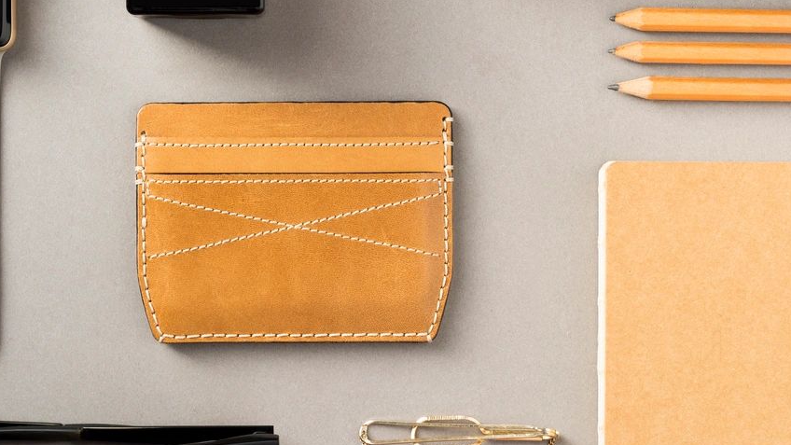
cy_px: 132
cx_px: 410
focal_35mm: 144
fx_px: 3020
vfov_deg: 8.4
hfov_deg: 14.9
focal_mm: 55
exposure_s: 1/40
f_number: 5
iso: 50
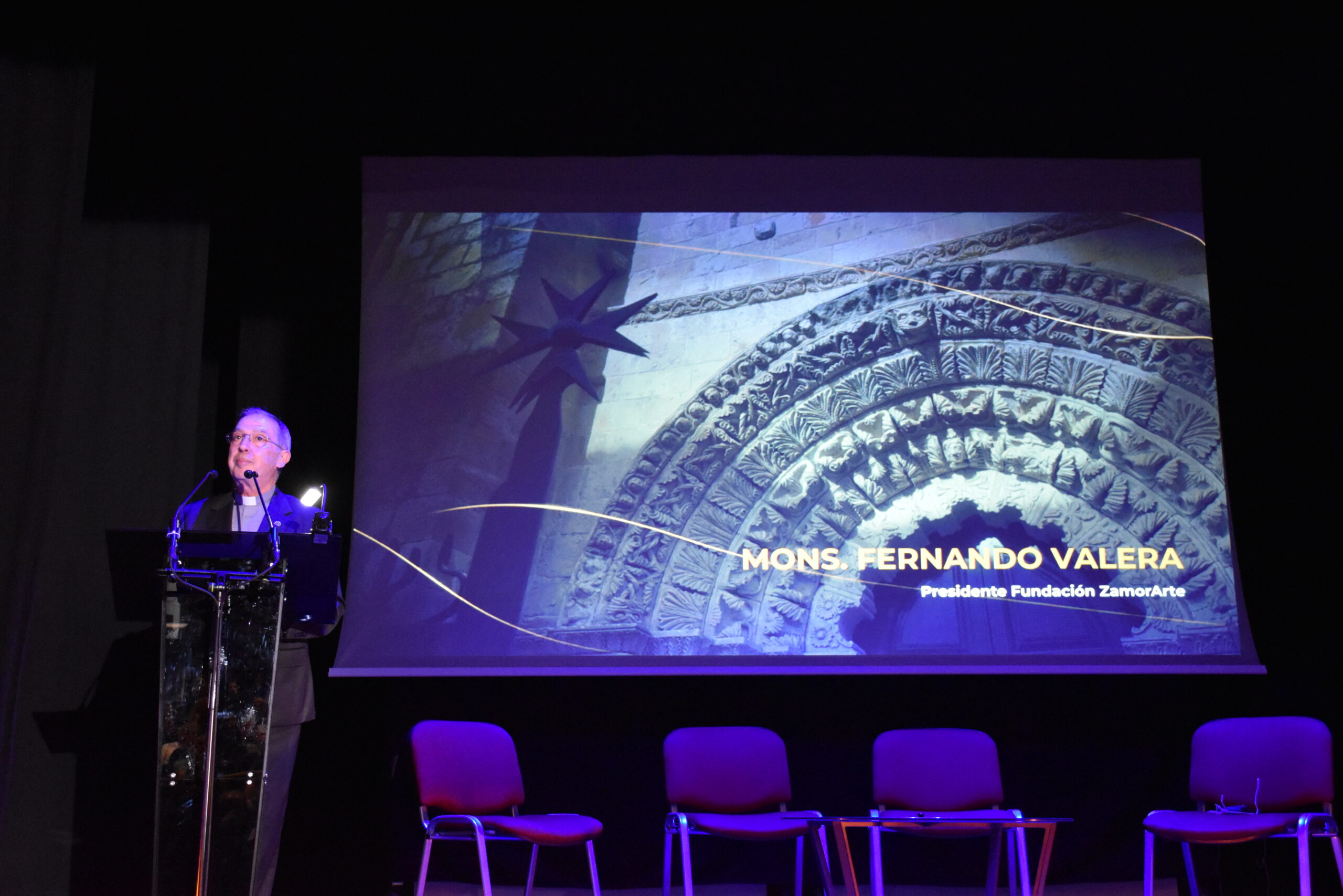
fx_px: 1455
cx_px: 672
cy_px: 448
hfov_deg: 49.6
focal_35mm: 39
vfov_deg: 34.2
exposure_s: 1/60
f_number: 3.8
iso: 4500
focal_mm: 26
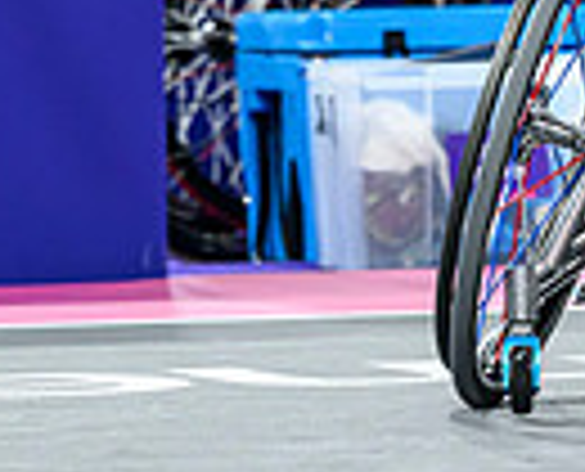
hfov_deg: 3.1
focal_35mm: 622
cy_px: -585
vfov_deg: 2.5
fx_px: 10810
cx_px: 863
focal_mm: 120
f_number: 3.2
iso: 2500
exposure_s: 1/1600
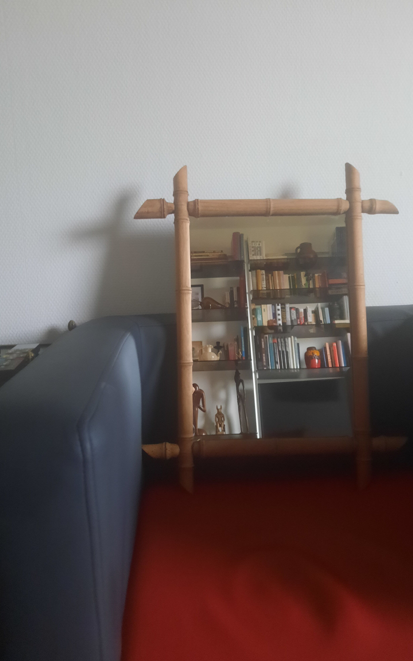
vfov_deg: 68.4
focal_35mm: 27
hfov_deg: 46.0
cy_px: 328
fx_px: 486
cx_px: 214
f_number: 2
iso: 500
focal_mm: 4.6
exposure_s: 1/25
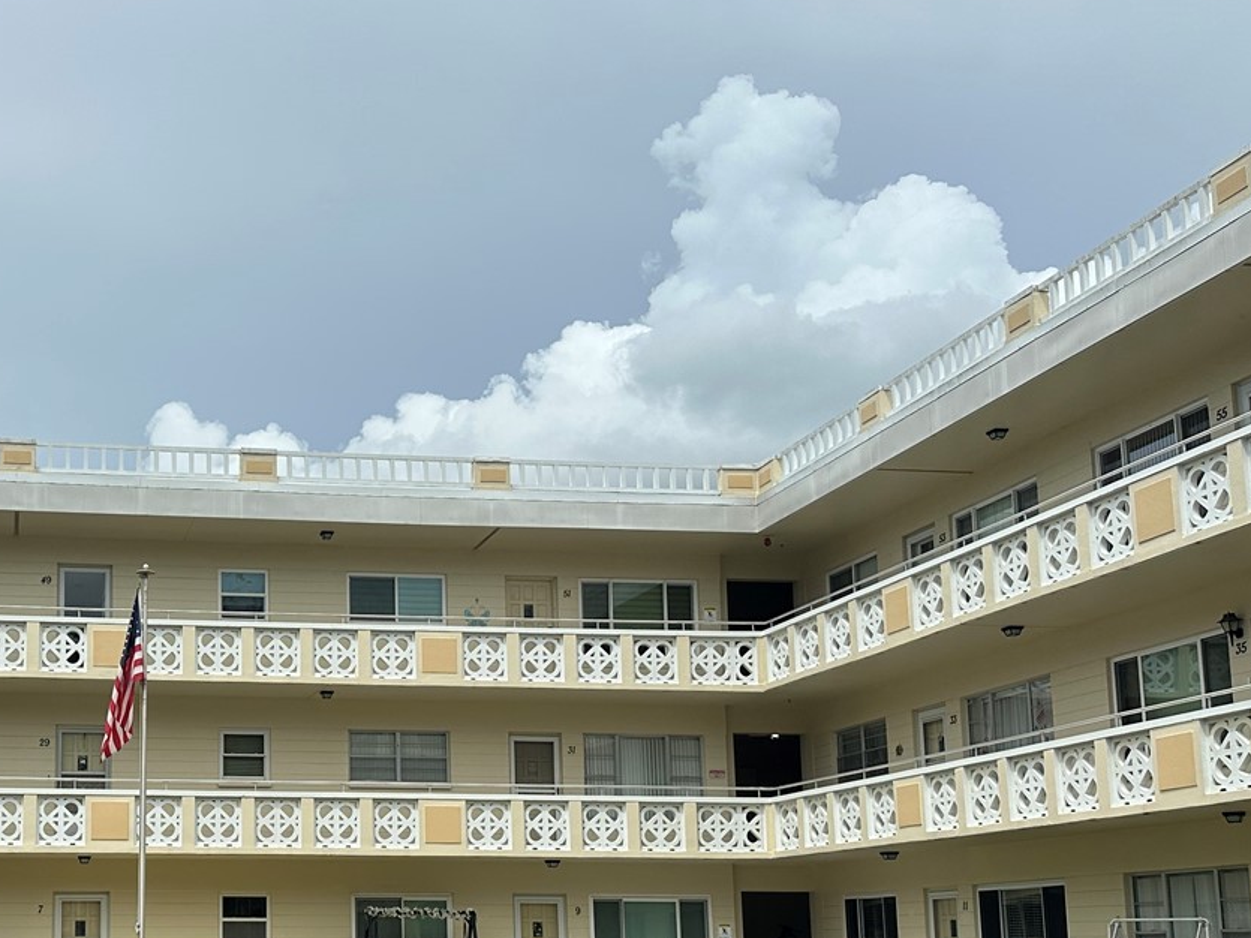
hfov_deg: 39.3
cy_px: 733
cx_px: 219
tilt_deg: +7.0
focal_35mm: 46
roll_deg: +0.1
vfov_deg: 30.8
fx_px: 1662
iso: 80
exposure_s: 1/6623
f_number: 1.78
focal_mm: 6.86
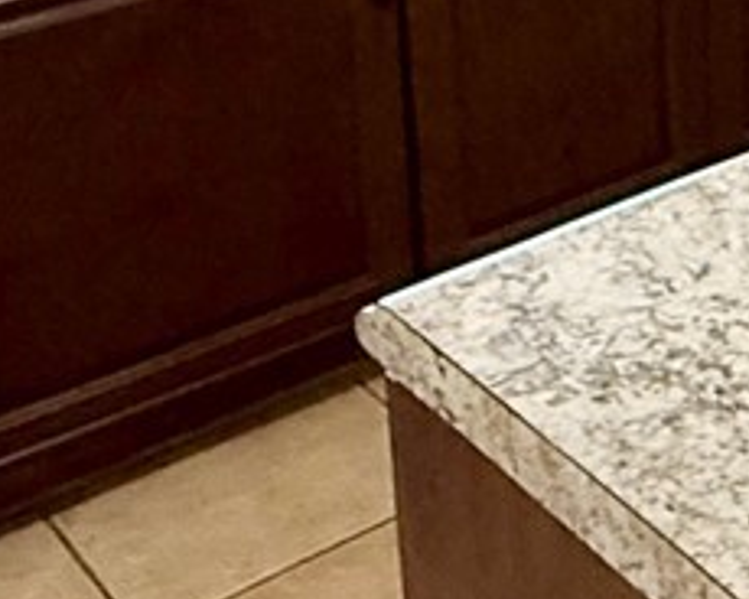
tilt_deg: -17.0
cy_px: -277
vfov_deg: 15.1
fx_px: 2106
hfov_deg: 19.4
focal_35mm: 95
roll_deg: -0.4
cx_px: 814
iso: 320
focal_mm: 2.22
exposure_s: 1/120
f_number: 2.2
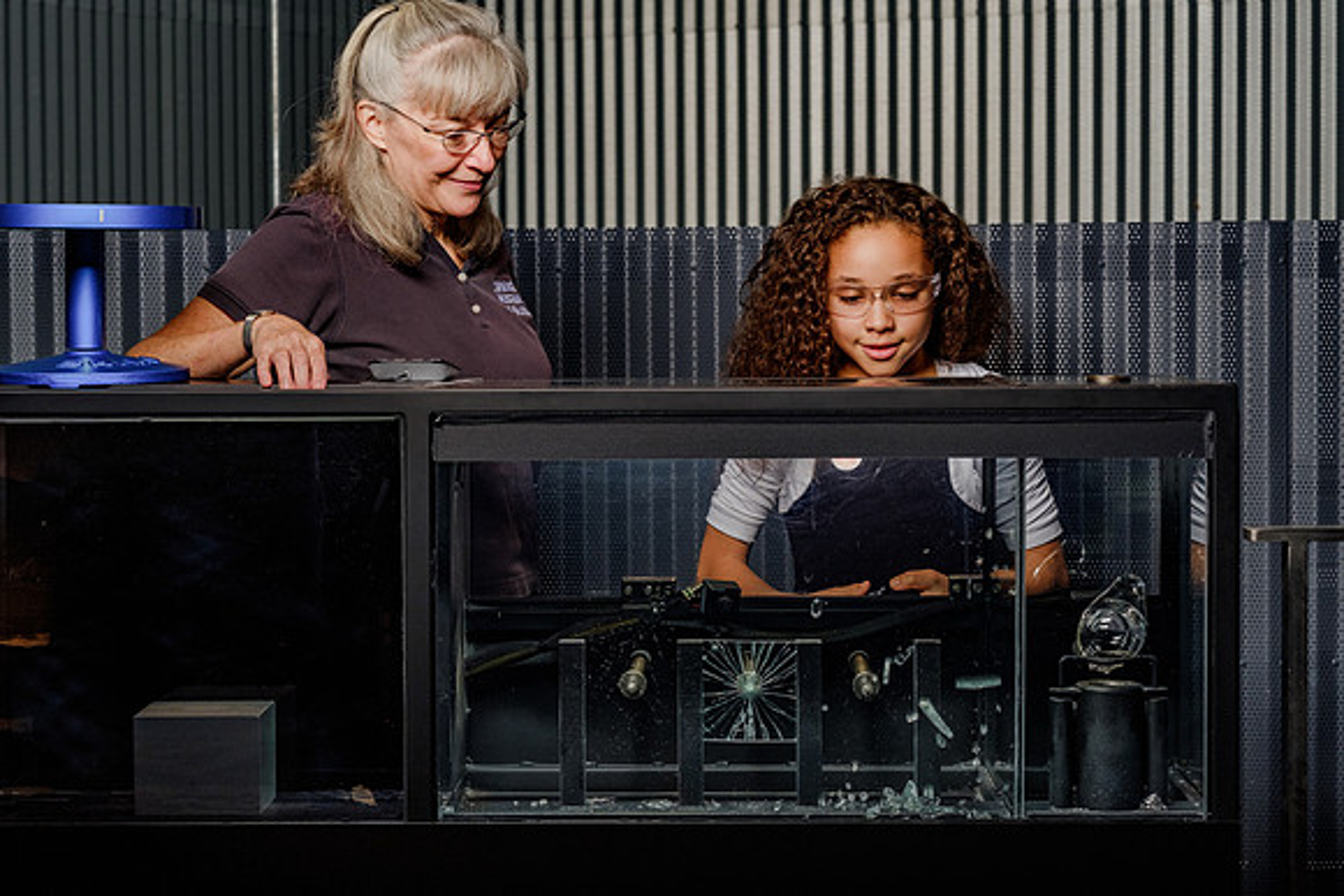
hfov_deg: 24.2
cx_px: 672
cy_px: 448
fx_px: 3137
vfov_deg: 16.3
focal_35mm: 84
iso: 800
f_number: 5.6
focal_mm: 56
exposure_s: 1/250
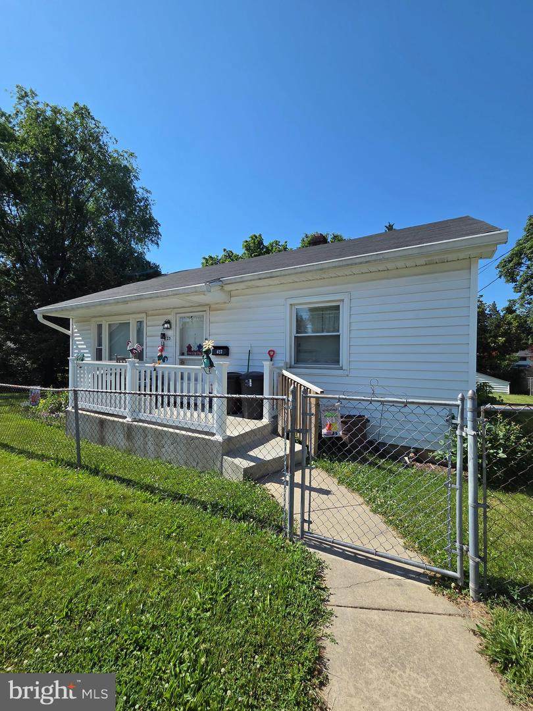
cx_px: 266
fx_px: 267
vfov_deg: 106.2
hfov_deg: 89.9
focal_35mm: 13
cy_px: 356
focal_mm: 2.2
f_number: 2.2
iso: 50
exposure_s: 1/1978
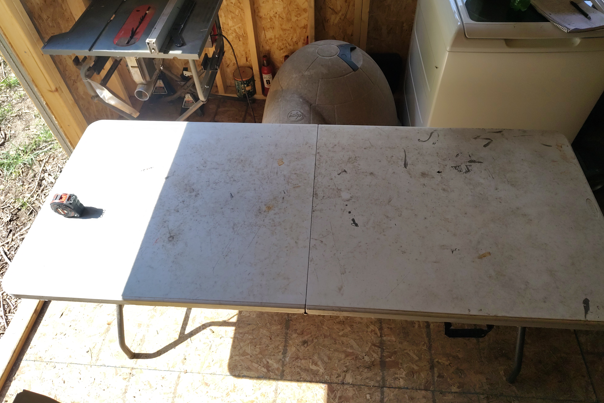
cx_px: 290
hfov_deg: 69.4
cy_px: 171
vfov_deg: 49.4
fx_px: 436
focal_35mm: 26
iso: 100
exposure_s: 1/404
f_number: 1.8
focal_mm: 5.56
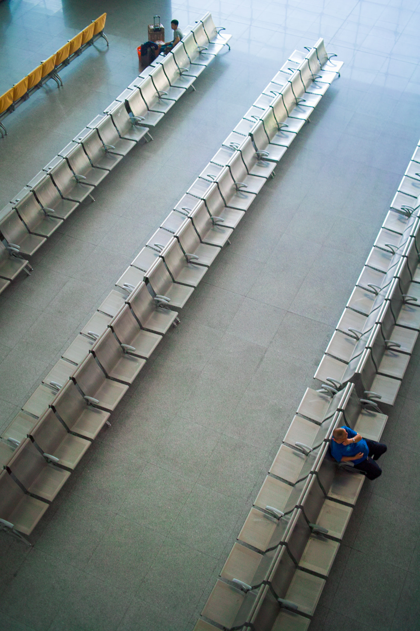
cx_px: 210
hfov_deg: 32.6
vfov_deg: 47.4
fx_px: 718
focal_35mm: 41
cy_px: 316
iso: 200
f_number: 2.8
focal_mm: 24.2
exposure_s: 1/20
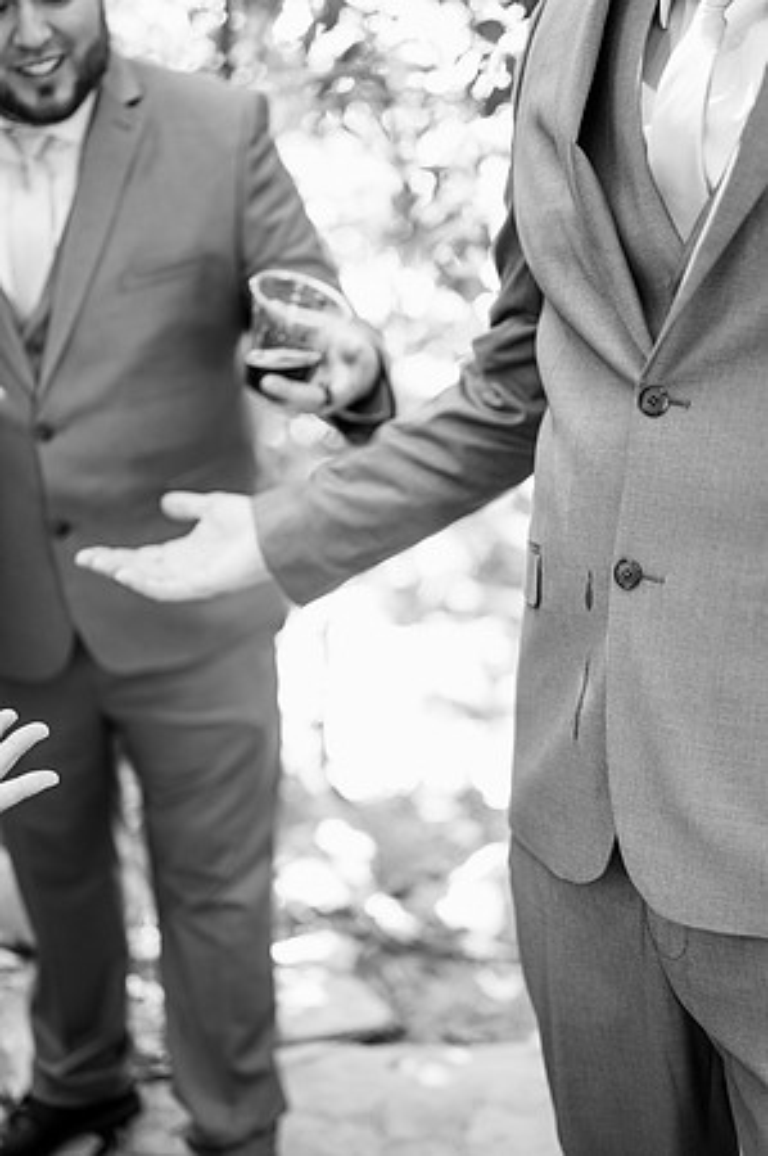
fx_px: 1604
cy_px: 578
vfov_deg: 39.6
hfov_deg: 26.9
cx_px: 384
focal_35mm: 50
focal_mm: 50
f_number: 1.8
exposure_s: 1/125
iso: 560
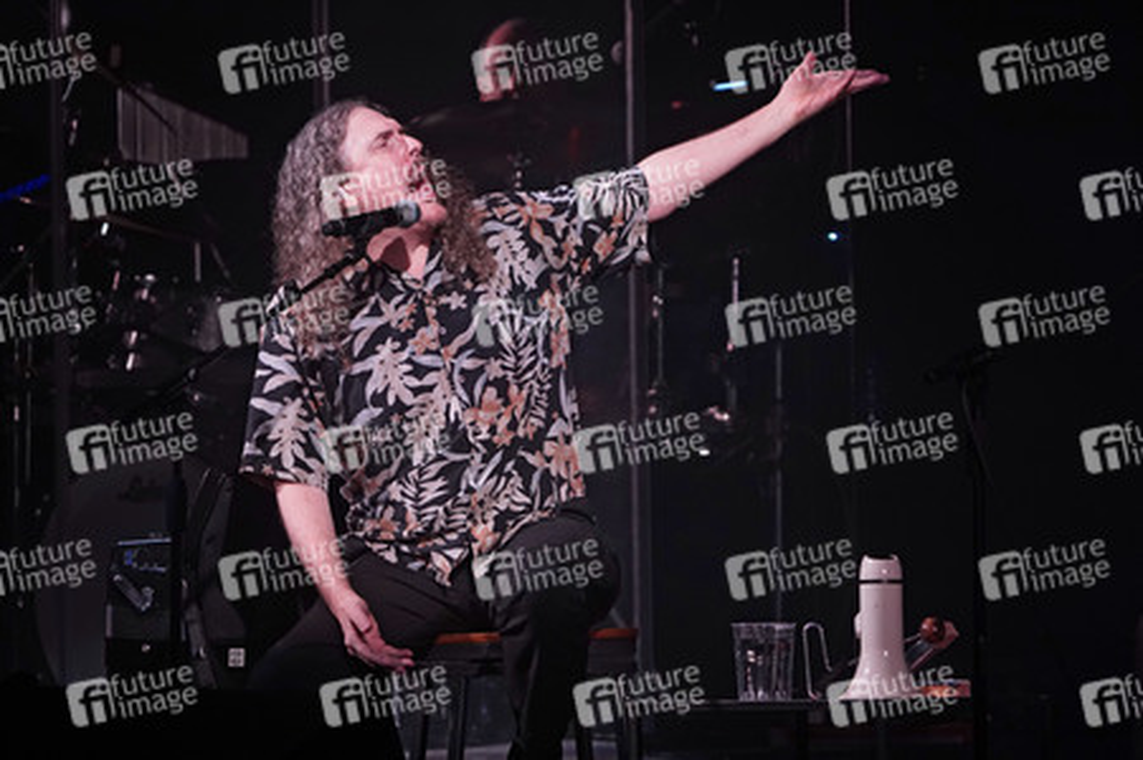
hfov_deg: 6.8
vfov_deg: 4.5
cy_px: 380
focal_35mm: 303
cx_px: 572
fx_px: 9613
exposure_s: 1/500
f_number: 6.3
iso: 3200
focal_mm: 303
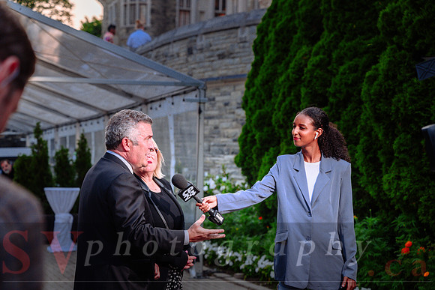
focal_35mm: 70
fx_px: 846
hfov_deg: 28.8
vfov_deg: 19.5
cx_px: 218
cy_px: 145
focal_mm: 70
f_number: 4
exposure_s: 1/100
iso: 800
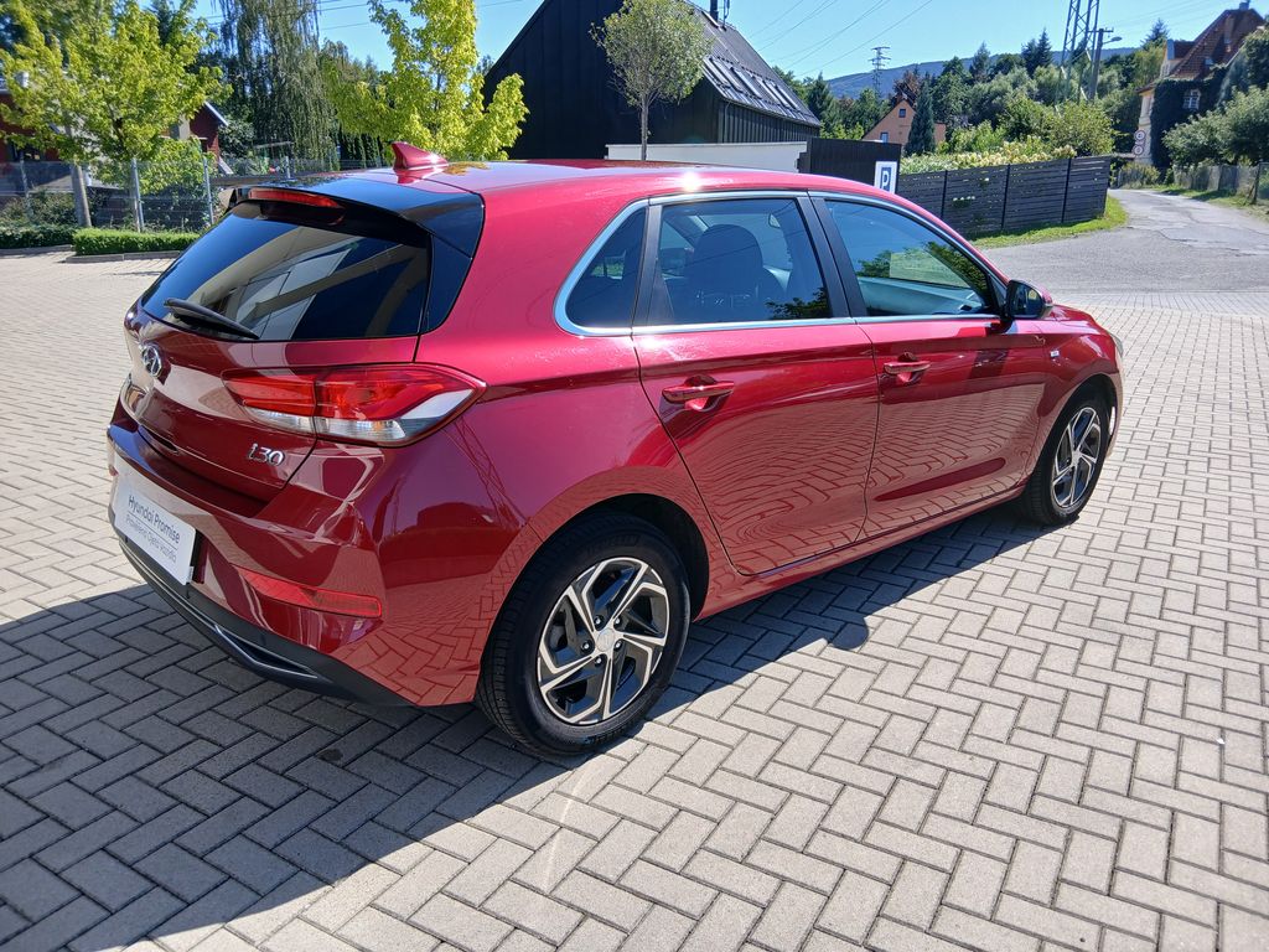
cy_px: 476
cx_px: 634
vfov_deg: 53.1
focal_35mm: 26
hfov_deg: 67.3
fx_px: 953
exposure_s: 1/304
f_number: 1.8
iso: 20
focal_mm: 3.98
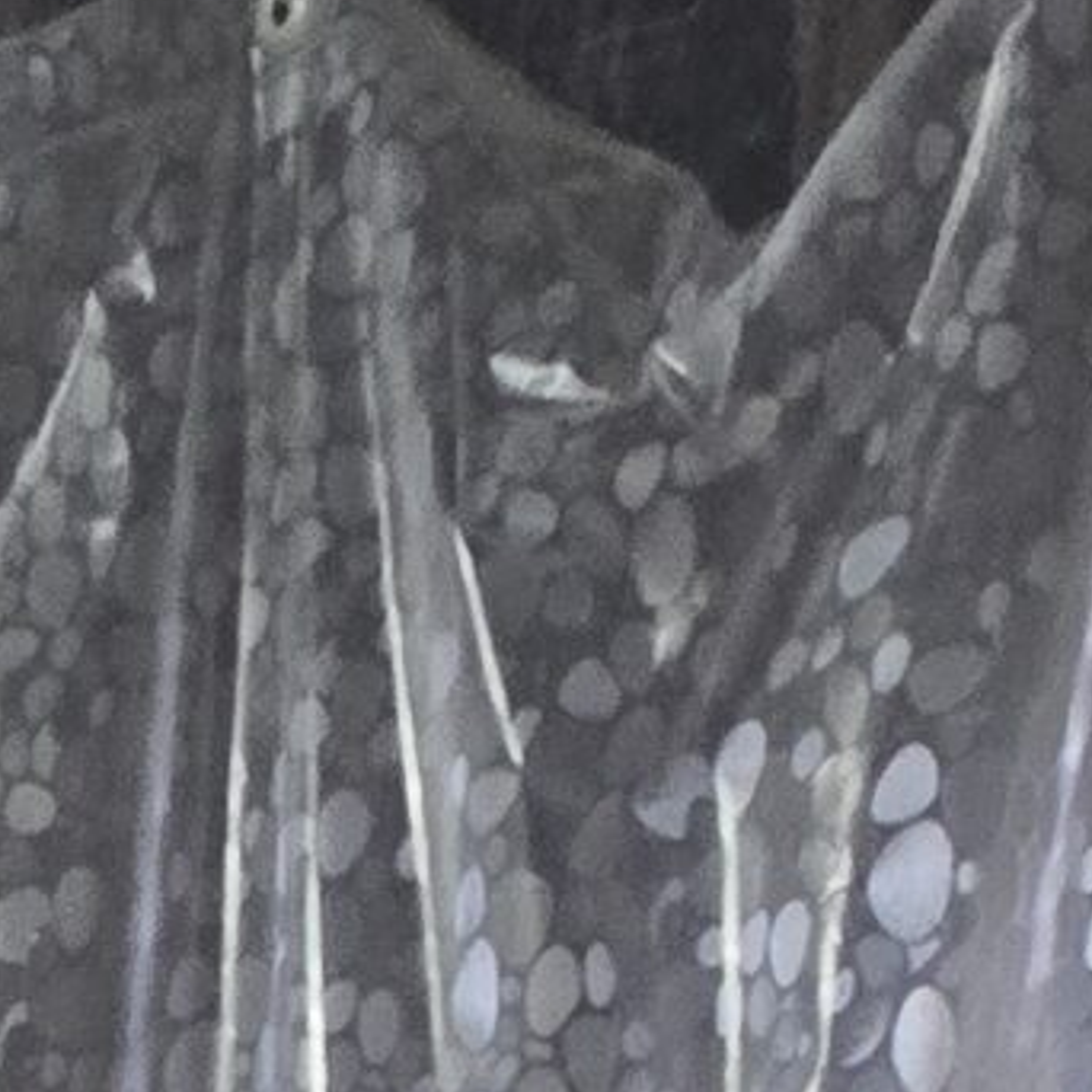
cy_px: 3219
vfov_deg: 11.6
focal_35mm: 86
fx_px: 3069
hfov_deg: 16.1
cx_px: -1038
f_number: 2.2
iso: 320
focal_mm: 2.2
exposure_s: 1/50
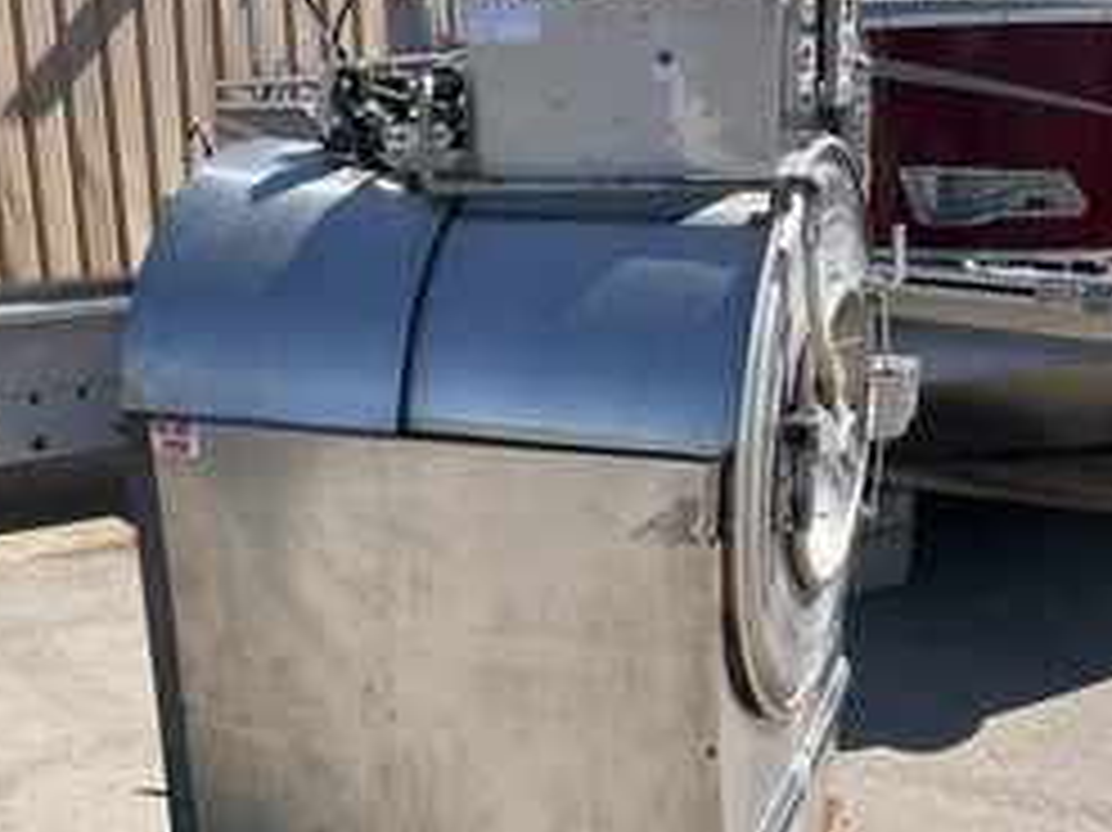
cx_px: 540
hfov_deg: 40.4
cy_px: 504
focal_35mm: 47
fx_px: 1509
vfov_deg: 30.8
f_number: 1.8
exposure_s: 1/1451
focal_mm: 3
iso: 25
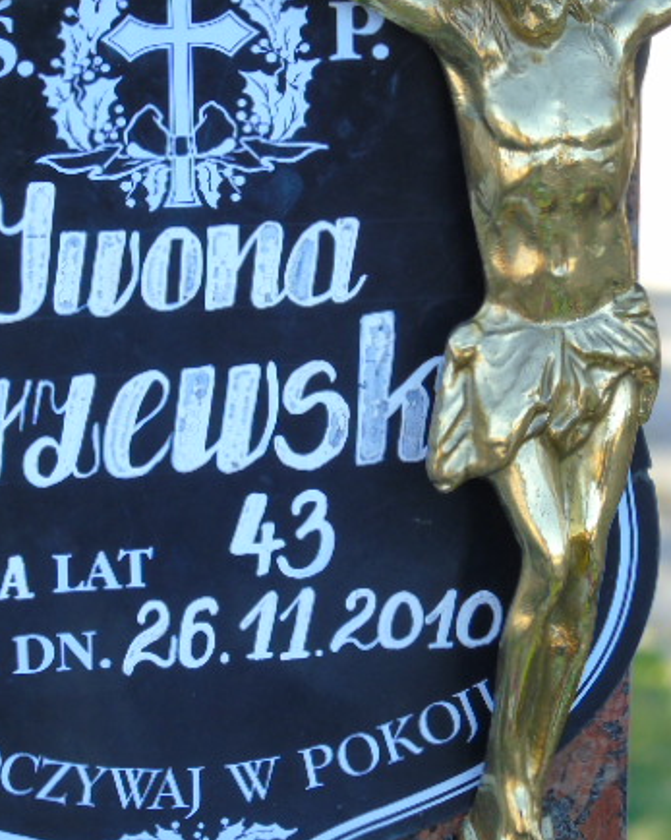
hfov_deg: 3.9
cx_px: 211
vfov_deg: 4.8
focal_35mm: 400
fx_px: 9933
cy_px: 426
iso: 250
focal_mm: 50
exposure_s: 1/125
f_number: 4.9
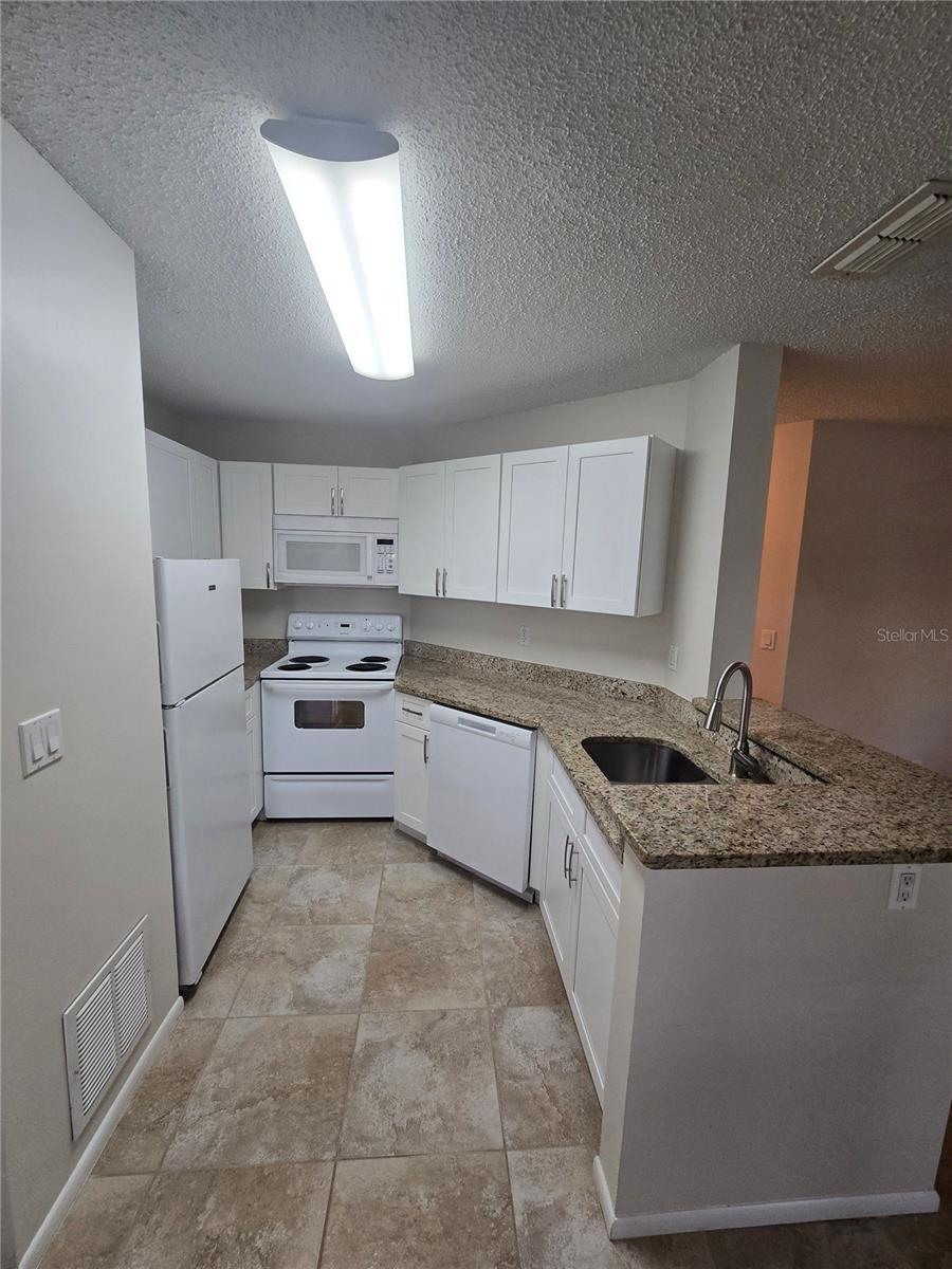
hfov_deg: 89.9
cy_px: 634
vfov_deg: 106.2
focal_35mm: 13
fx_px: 477
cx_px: 476
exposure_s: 1/60
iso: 100
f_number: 2.2
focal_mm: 2.2
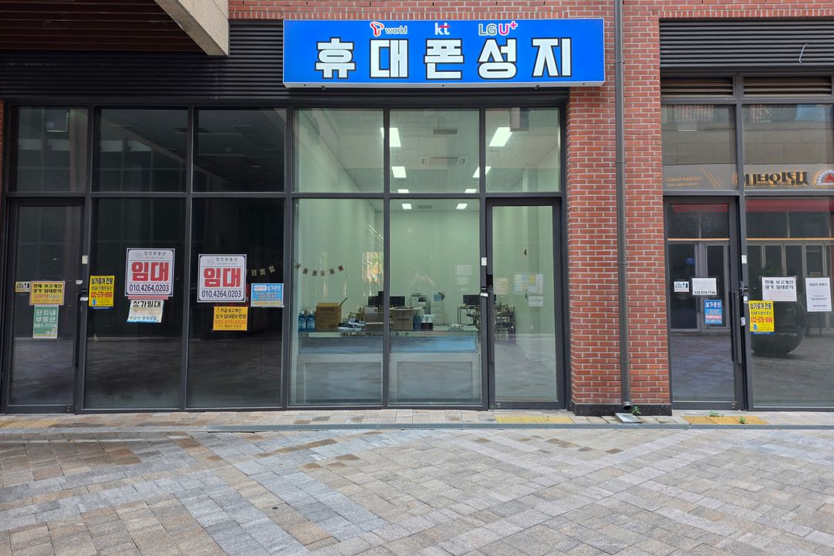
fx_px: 556
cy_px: 244
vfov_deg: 53.0
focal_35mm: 24
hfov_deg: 73.7
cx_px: 416
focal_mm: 6.25
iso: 40
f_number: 1.7
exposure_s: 1/180
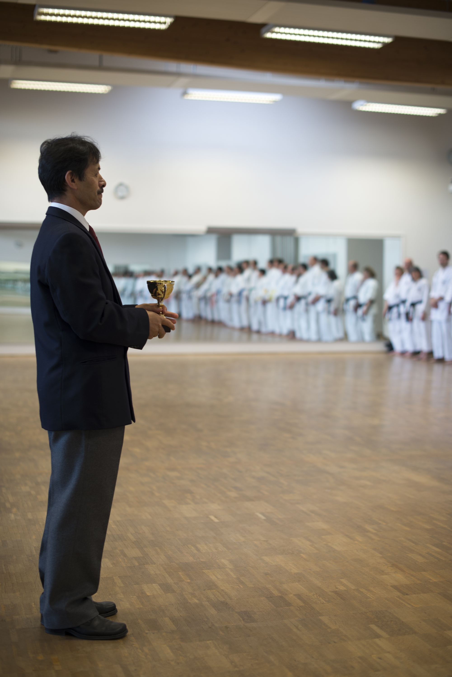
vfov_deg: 39.6
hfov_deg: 27.0
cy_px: 338
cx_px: 226
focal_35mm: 50
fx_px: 941
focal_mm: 50
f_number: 2.5
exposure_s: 1/50
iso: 100
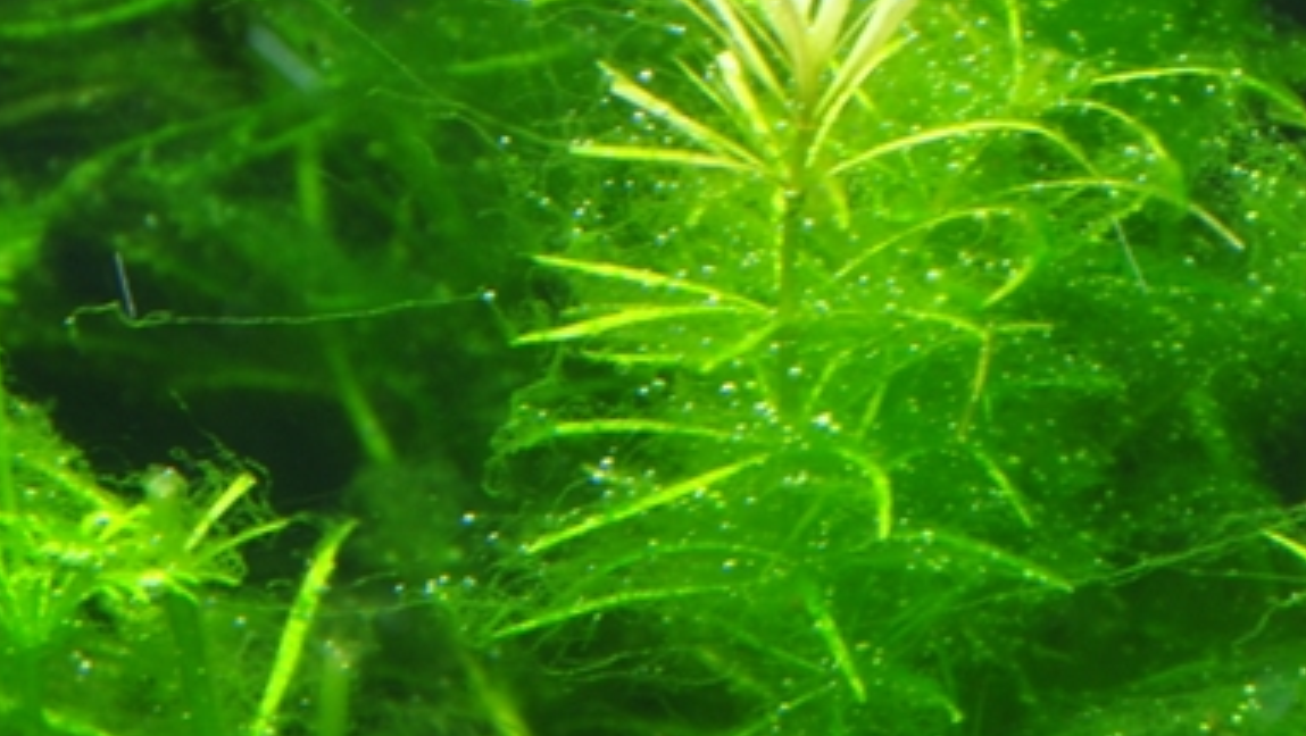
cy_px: 348
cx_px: 655
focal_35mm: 440
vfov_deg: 2.8
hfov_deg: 4.9
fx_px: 15261
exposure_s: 1/25
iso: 200
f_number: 7.1
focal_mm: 105
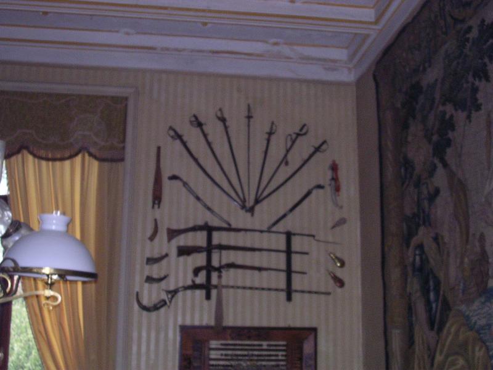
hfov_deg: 41.2
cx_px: 246
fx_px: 655
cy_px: 185
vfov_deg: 31.5
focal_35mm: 46
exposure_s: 1/60.1
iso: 400
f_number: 3
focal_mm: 7.1
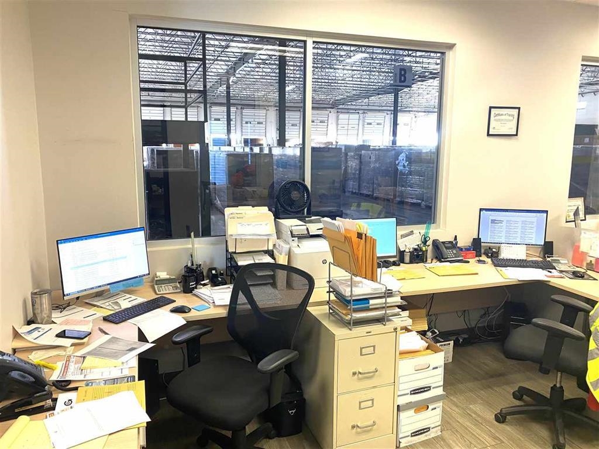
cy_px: 224
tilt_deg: -7.5
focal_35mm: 26
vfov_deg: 53.1
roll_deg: -0.4
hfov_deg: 67.3
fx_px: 450
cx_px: 300
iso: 100
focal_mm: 4.25
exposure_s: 1/64
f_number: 1.8
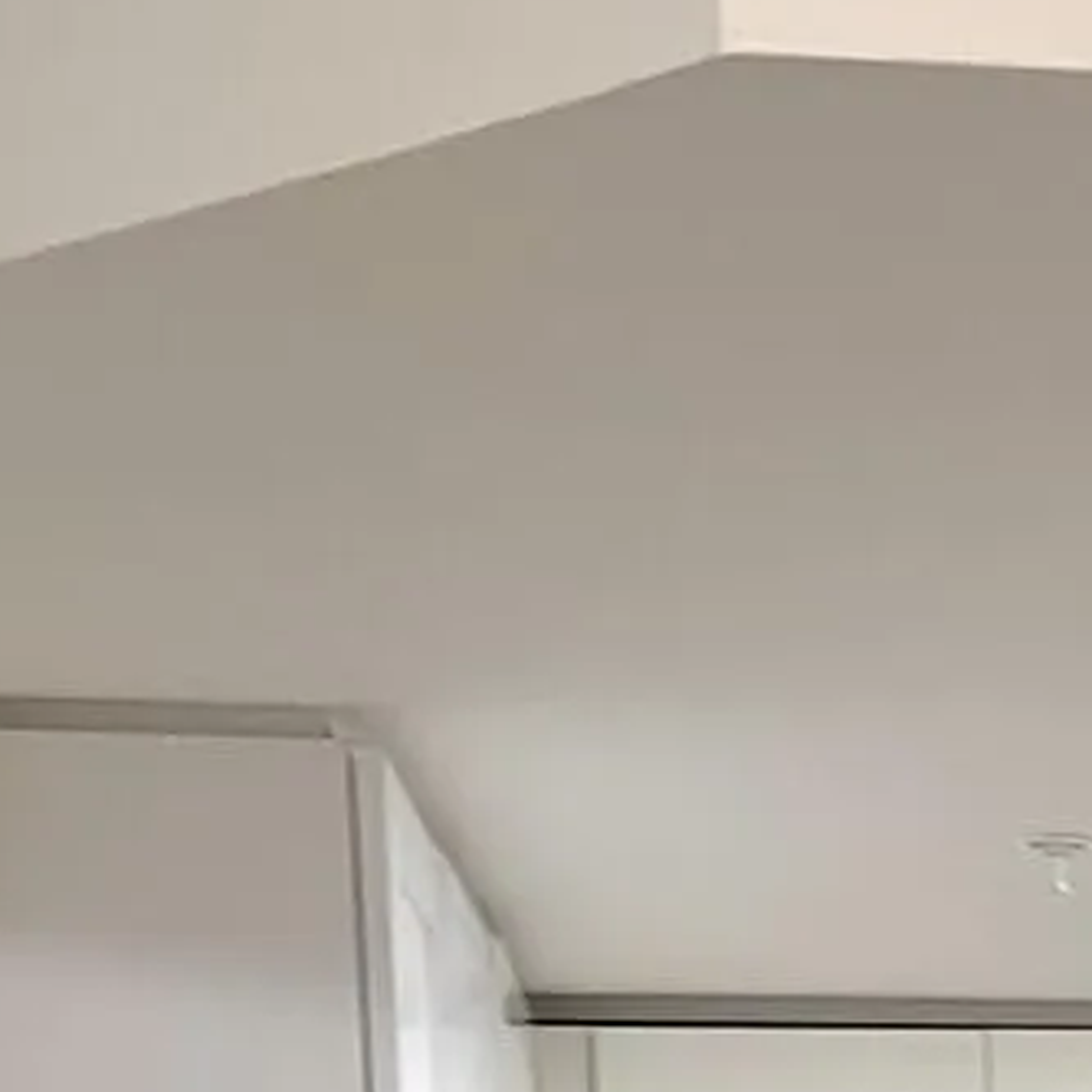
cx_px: 1620
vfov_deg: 10.6
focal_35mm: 138
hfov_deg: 12.1
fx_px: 4925
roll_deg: -0.7
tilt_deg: -14.8
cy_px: 2702
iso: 160
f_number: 1.6
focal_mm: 5.96
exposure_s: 1/60
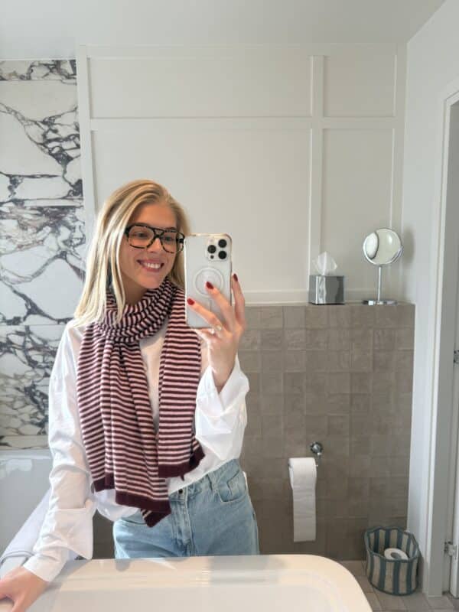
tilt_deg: -5.8
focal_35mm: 24
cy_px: 306
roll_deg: +0.5
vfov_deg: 71.6
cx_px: 230
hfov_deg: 56.8
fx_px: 424
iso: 64
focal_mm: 6.76
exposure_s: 1/191
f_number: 1.78
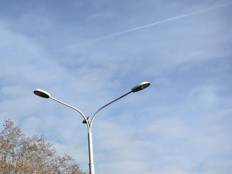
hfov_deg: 24.3
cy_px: 194
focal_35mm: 72
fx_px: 482
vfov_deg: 19.5
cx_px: -53
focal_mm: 4.15
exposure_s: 1/1131
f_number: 2.2
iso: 25
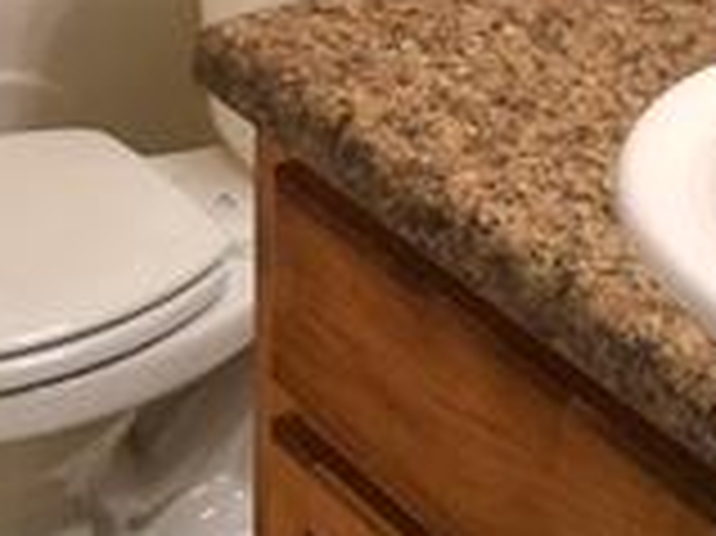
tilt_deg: -15.0
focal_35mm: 117
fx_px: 2418
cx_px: 207
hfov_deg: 16.8
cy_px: -311
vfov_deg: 12.0
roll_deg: -0.2
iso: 80
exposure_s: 1/17
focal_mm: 4.15
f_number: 2.2
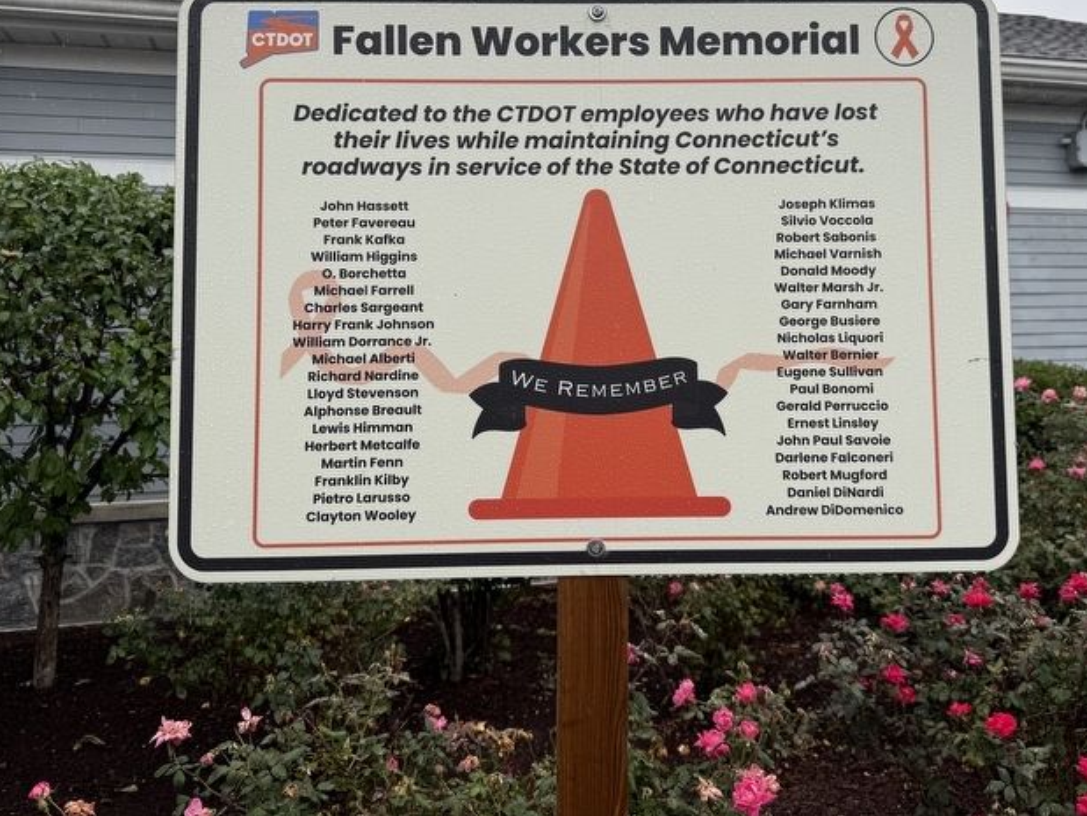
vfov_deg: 45.0
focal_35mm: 31
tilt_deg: +3.5
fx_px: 974
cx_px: 578
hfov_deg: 58.3
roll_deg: +1.5
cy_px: 293
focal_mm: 6.76
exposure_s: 1/955
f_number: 1.78
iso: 80
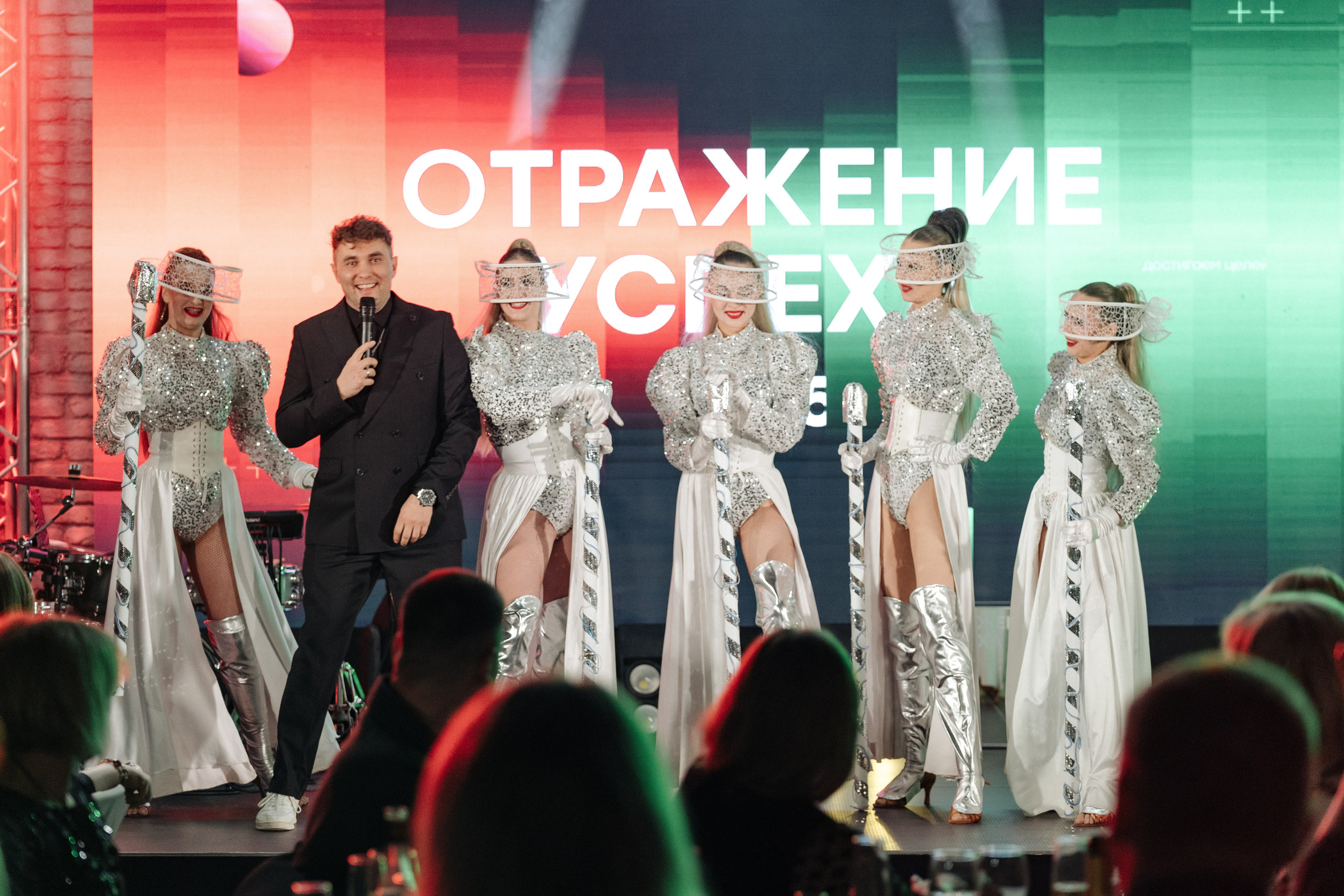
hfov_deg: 20.2
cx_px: 672
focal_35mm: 101
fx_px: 3771
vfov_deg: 13.6
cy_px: 448
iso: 2500
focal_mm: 101
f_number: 3.5
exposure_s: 1/160
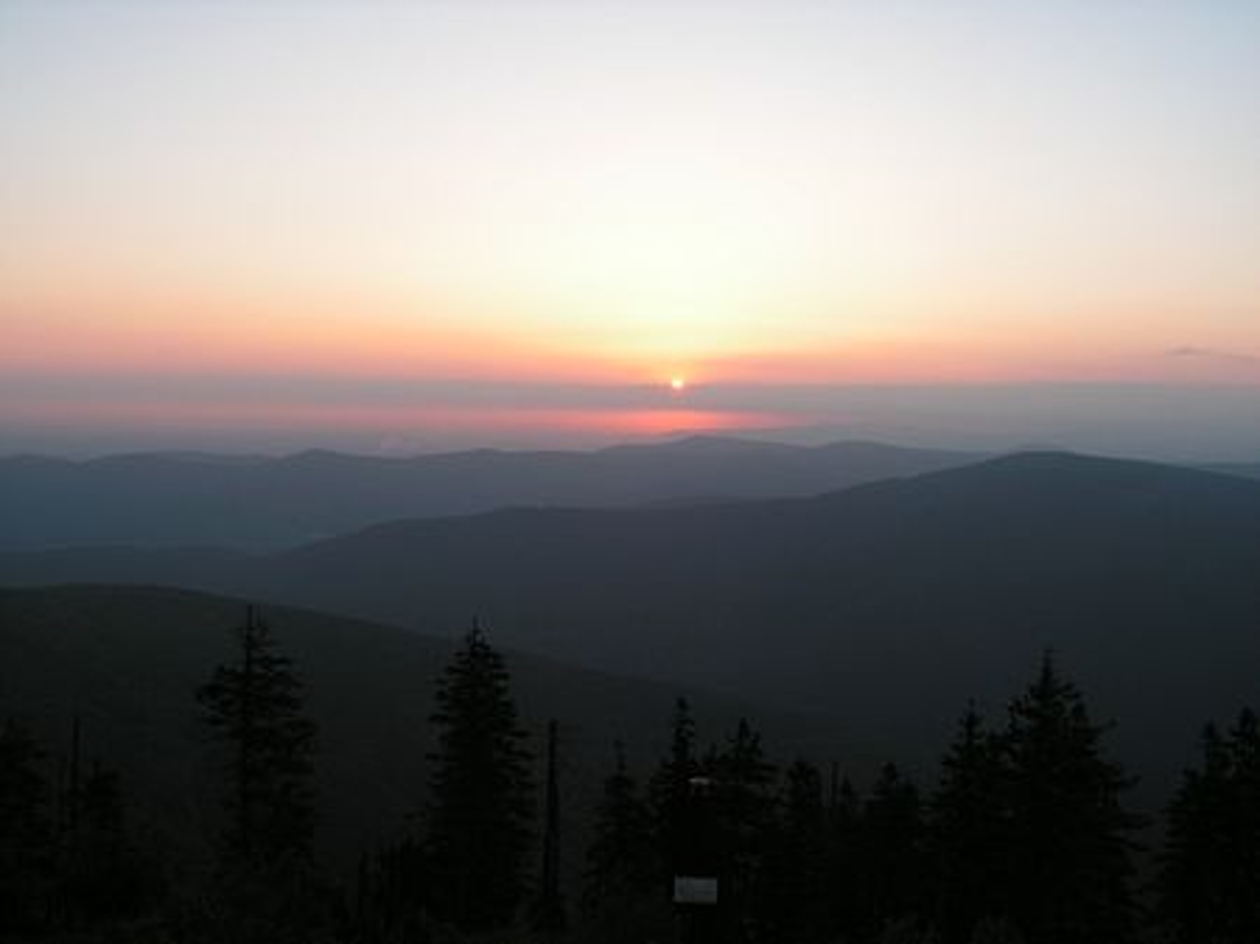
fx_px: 1310
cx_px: 630
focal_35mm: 36
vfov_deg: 39.6
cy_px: 472
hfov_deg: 51.4
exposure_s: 1/60
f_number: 4.8
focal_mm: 6
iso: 50
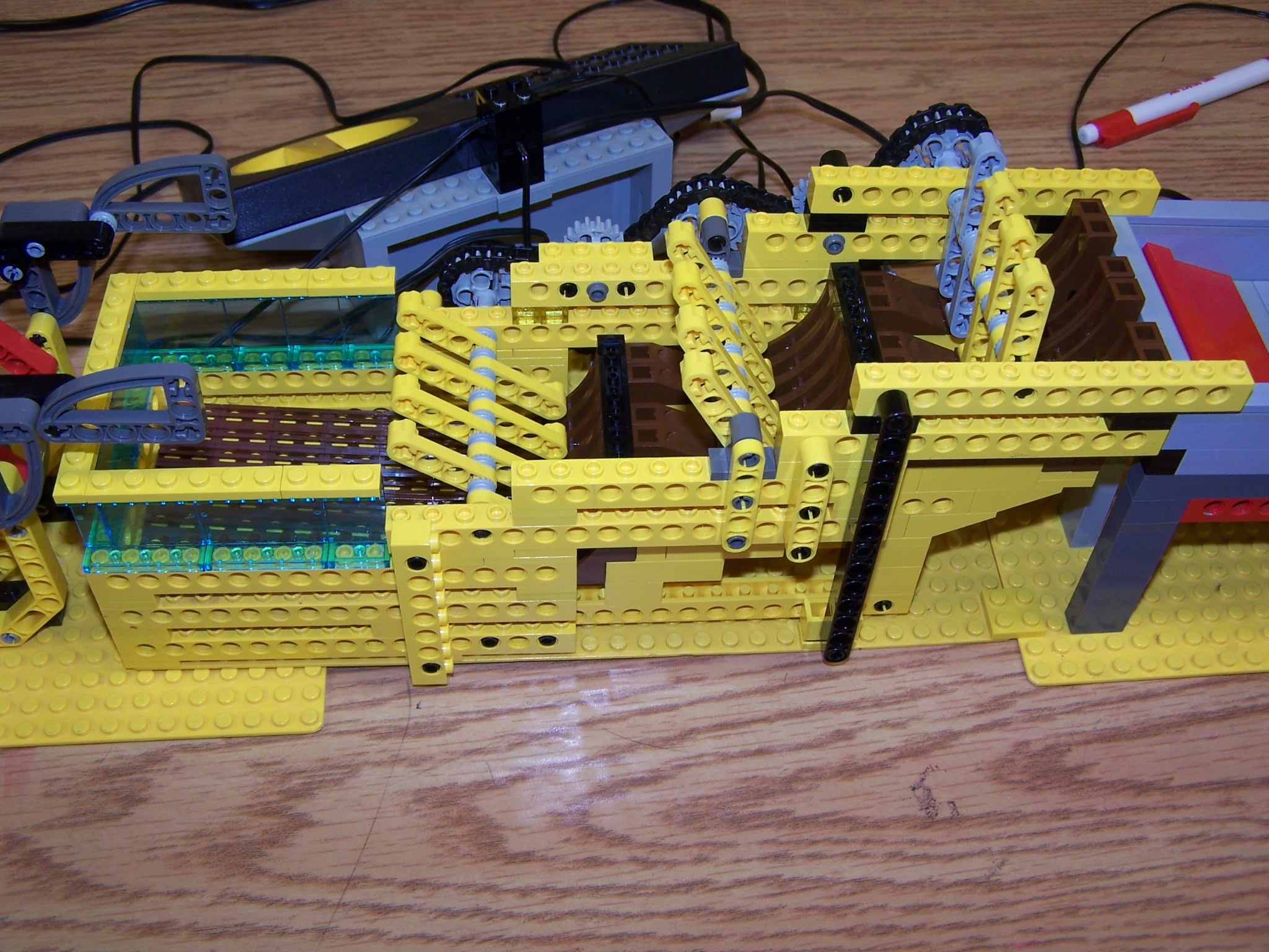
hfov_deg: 49.0
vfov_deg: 37.7
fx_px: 1393
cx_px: 634
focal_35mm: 38
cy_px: 476
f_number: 2.8
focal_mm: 6.3
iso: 80
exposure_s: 1/60
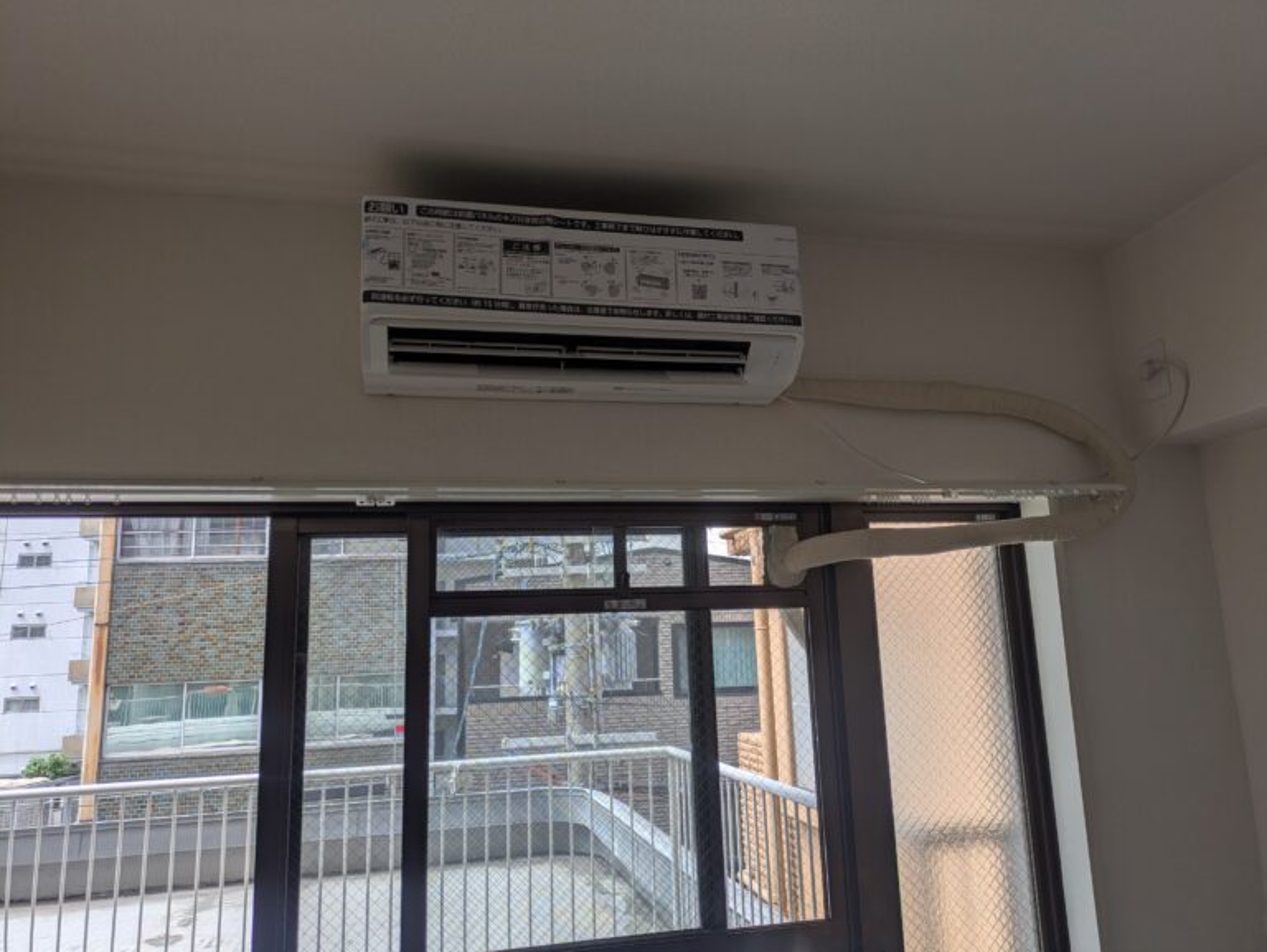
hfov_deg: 69.4
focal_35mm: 25
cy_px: 476
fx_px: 916
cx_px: 634
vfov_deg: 54.9
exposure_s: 1/301
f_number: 1.89
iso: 47
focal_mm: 5.43
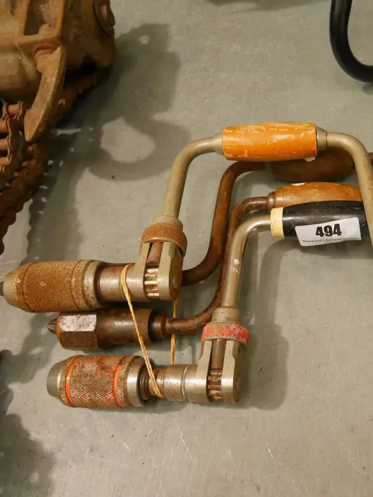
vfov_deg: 55.3
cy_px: 253
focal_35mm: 33
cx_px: 331
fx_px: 474
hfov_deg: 40.0
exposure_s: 1/160
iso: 3200
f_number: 3.7
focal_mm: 12
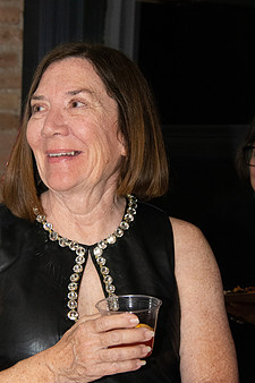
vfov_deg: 14.3
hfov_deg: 9.5
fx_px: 1531
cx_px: 88
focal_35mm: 144
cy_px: 206
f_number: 10
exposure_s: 1/250
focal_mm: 72
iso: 5000
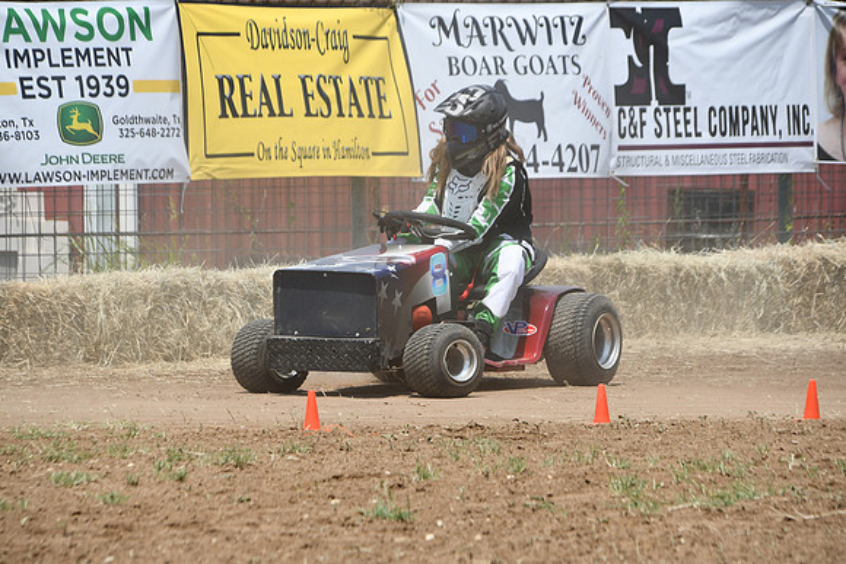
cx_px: 423
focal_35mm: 345
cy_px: 282
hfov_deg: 6.0
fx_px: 8109
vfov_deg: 4.0
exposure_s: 1/500
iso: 125
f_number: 8
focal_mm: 230
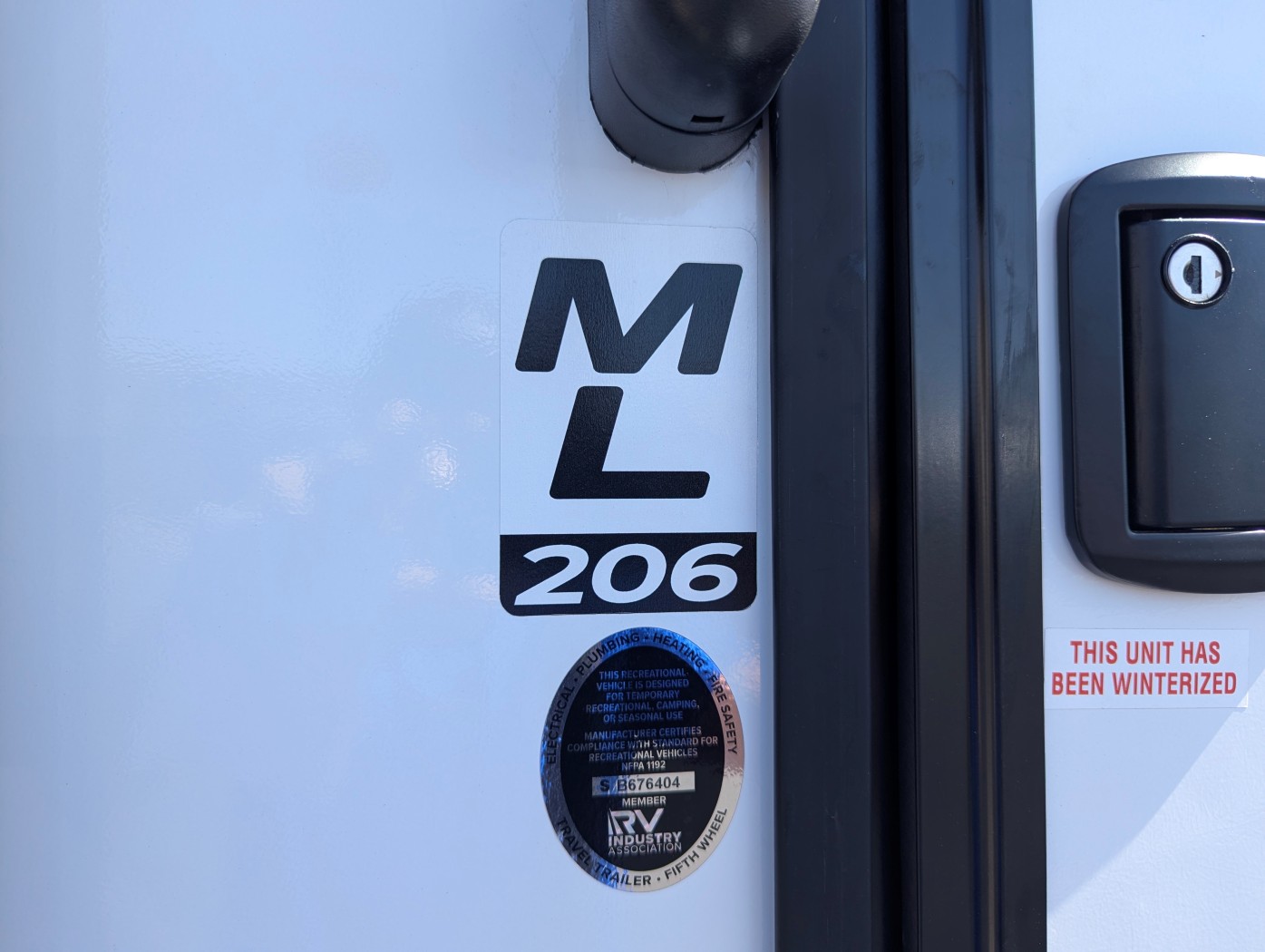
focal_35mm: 24
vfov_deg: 56.9
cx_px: 632
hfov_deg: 71.5
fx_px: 878
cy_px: 476
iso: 50
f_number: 1.85
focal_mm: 6.81
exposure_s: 1/666
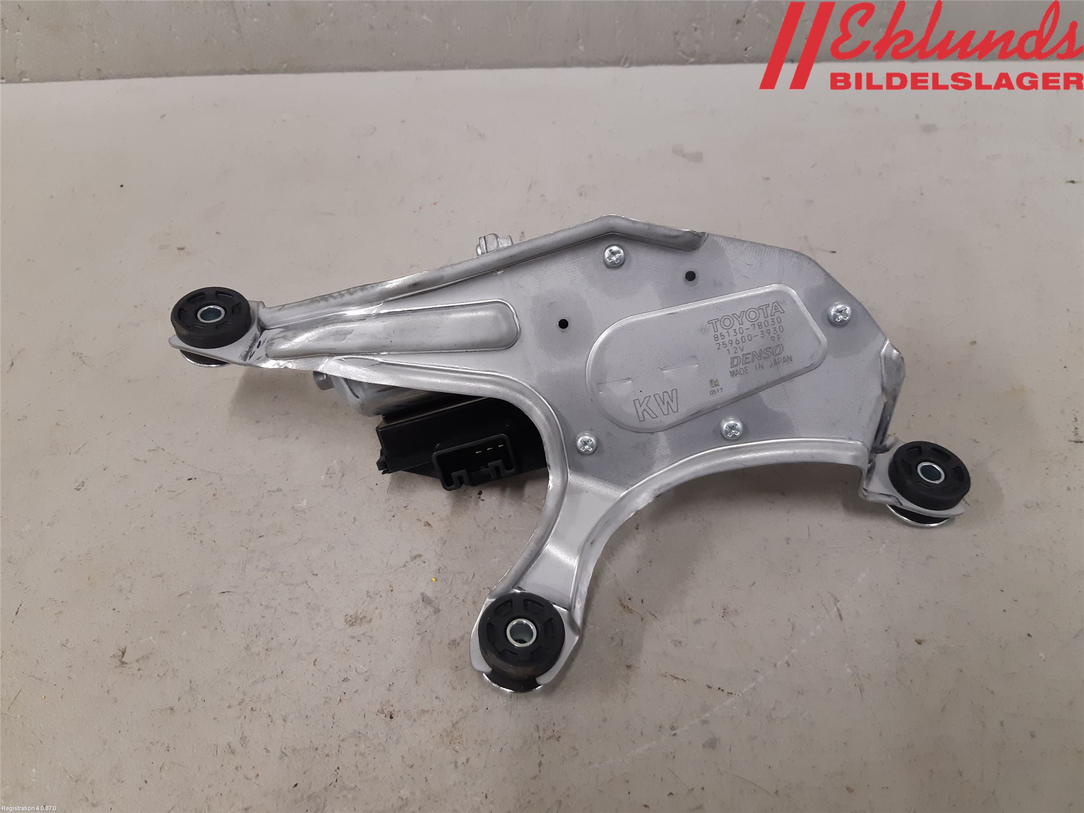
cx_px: 542
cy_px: 406
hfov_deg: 67.3
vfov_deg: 53.1
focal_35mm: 26
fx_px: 814
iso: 160
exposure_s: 1/50
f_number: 1.7
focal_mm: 3.93
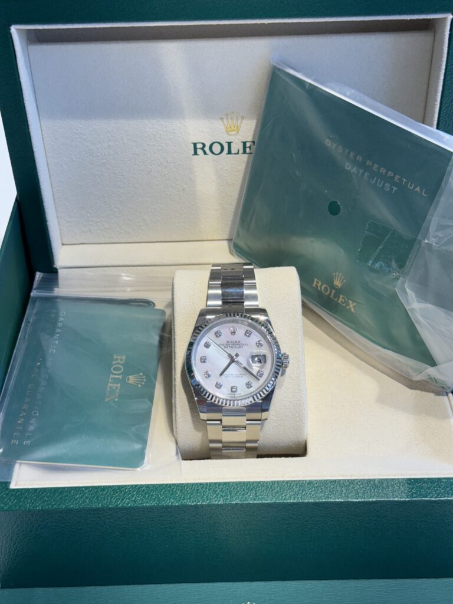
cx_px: 226
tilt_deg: -41.5
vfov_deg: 39.7
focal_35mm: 48
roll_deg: +0.5
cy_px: 302
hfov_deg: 30.3
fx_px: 838
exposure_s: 1/167
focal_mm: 6.76
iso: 64
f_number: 1.78
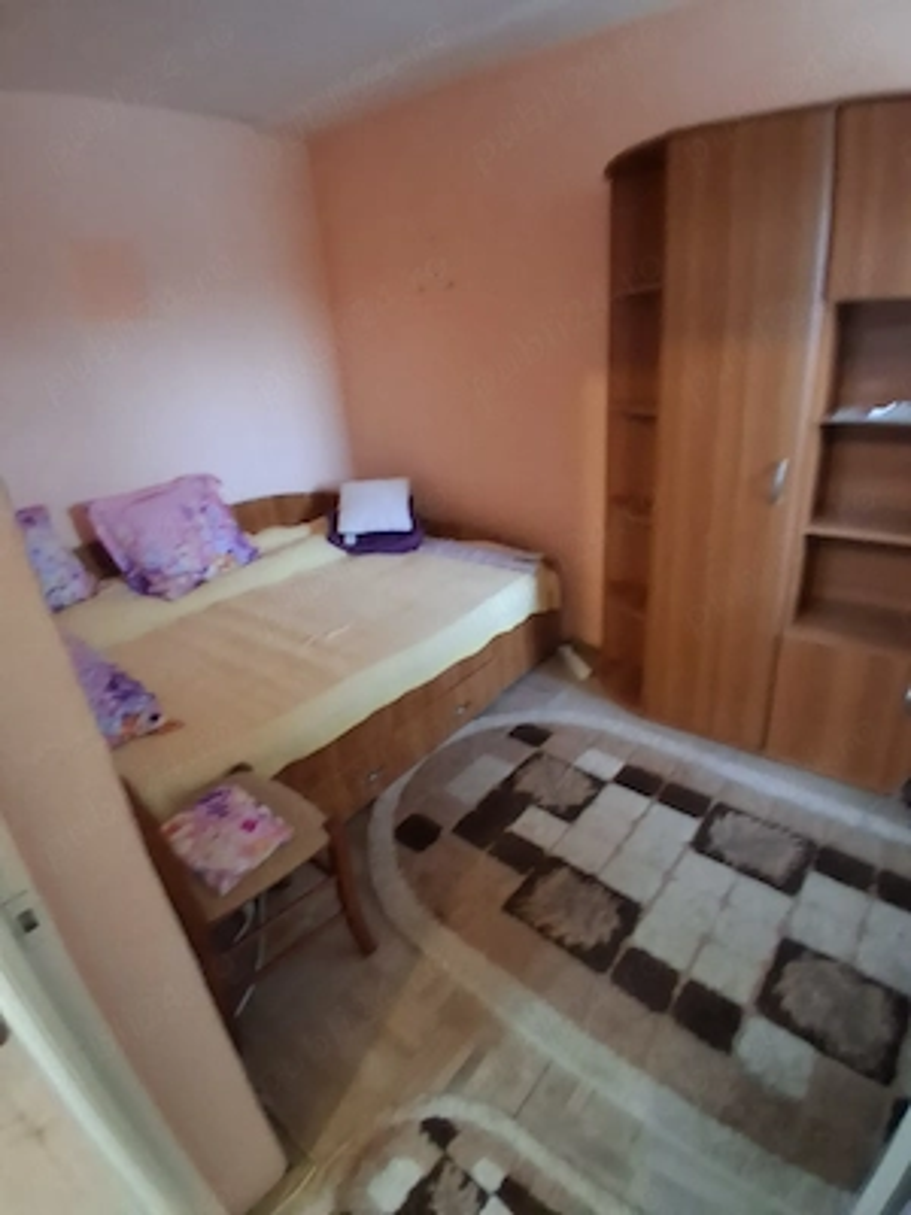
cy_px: 608
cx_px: 456
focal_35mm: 17
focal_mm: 1.4
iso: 800
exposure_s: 1/17
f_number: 2.2
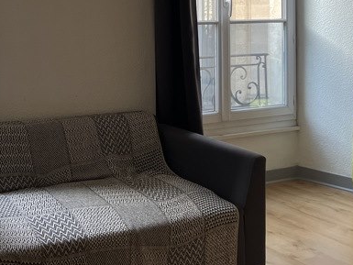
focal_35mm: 54
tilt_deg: -3.1
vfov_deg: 26.5
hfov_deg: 34.4
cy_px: 52
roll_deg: +0.1
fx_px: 551
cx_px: 71
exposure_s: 1/100
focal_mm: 5.1
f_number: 1.6
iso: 125
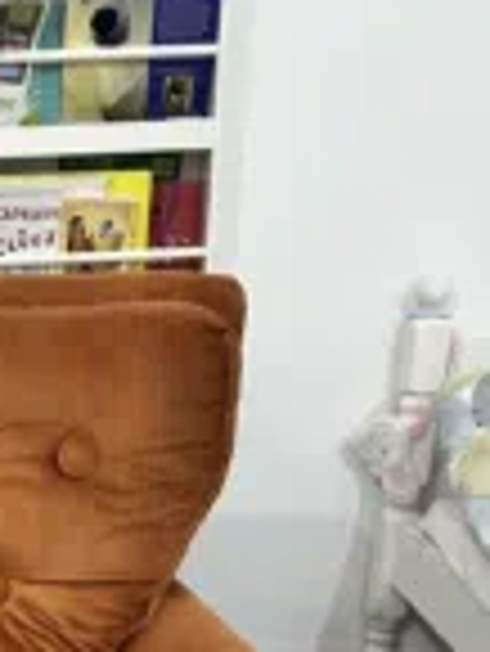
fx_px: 1244
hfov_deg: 21.0
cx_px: -76
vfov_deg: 26.0
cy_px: 796
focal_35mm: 66
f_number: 1.78
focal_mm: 6.86
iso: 800
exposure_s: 1/50
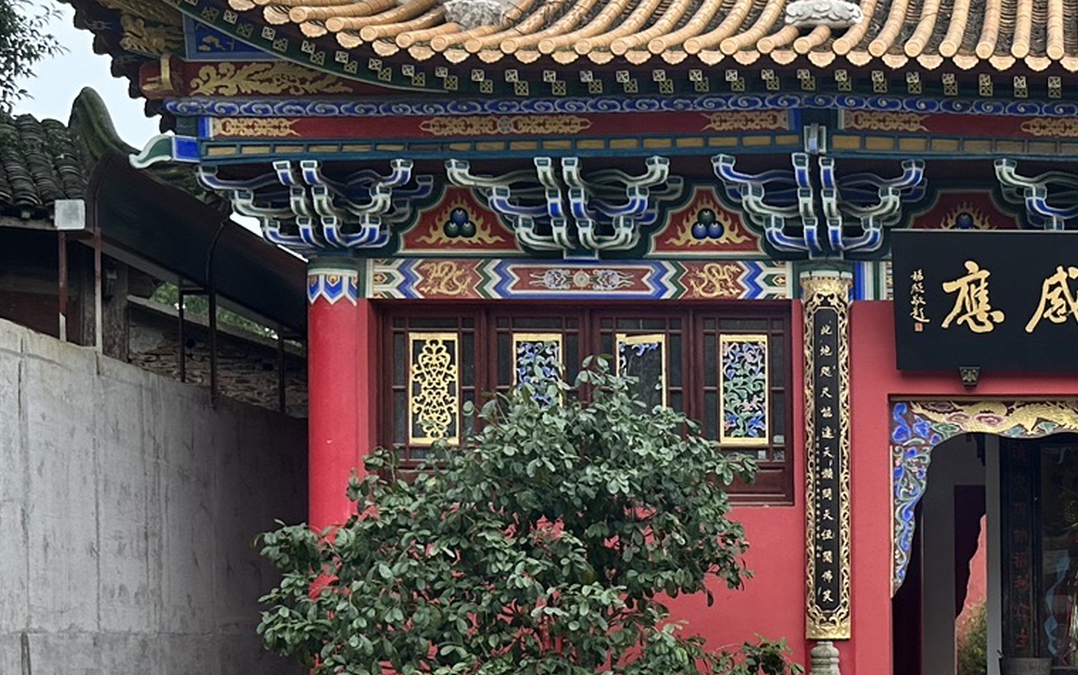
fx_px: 1969
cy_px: 659
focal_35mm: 67
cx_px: 1142
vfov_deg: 19.0
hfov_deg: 28.3
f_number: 1.78
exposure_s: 1/663
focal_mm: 6.86
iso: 80
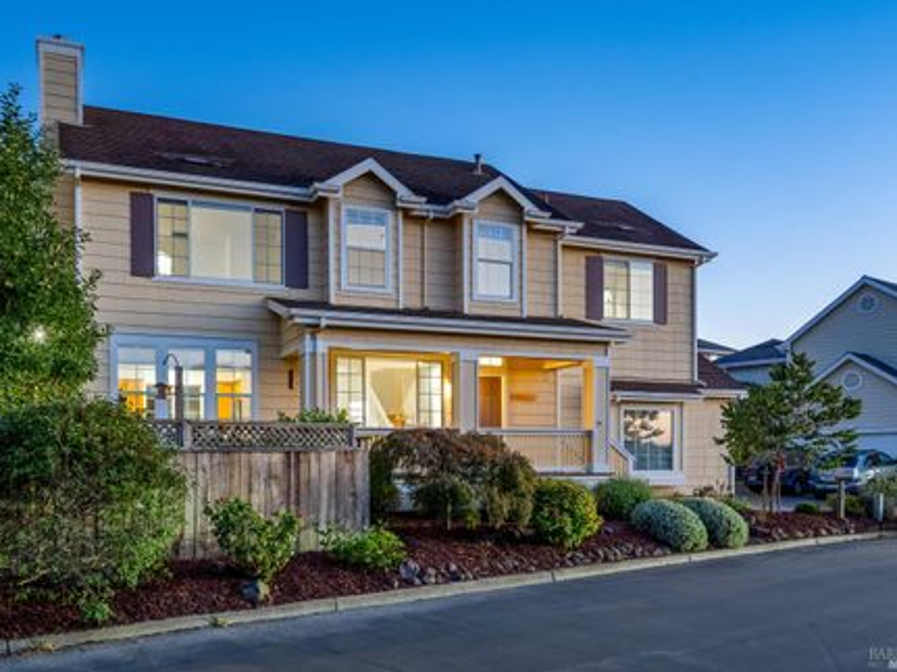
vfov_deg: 48.2
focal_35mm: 29
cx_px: 406
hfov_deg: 61.6
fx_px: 751
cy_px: 332
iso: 400
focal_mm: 26
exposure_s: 1/3
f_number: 5.6
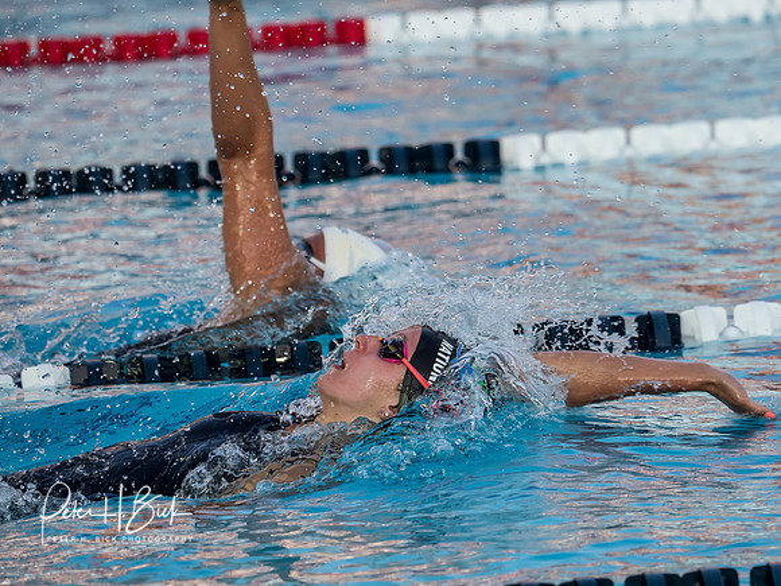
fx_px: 9047
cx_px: 390
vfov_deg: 3.7
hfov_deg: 4.9
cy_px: 293
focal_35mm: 401
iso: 400
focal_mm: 200
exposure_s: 1/1000
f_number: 4.5
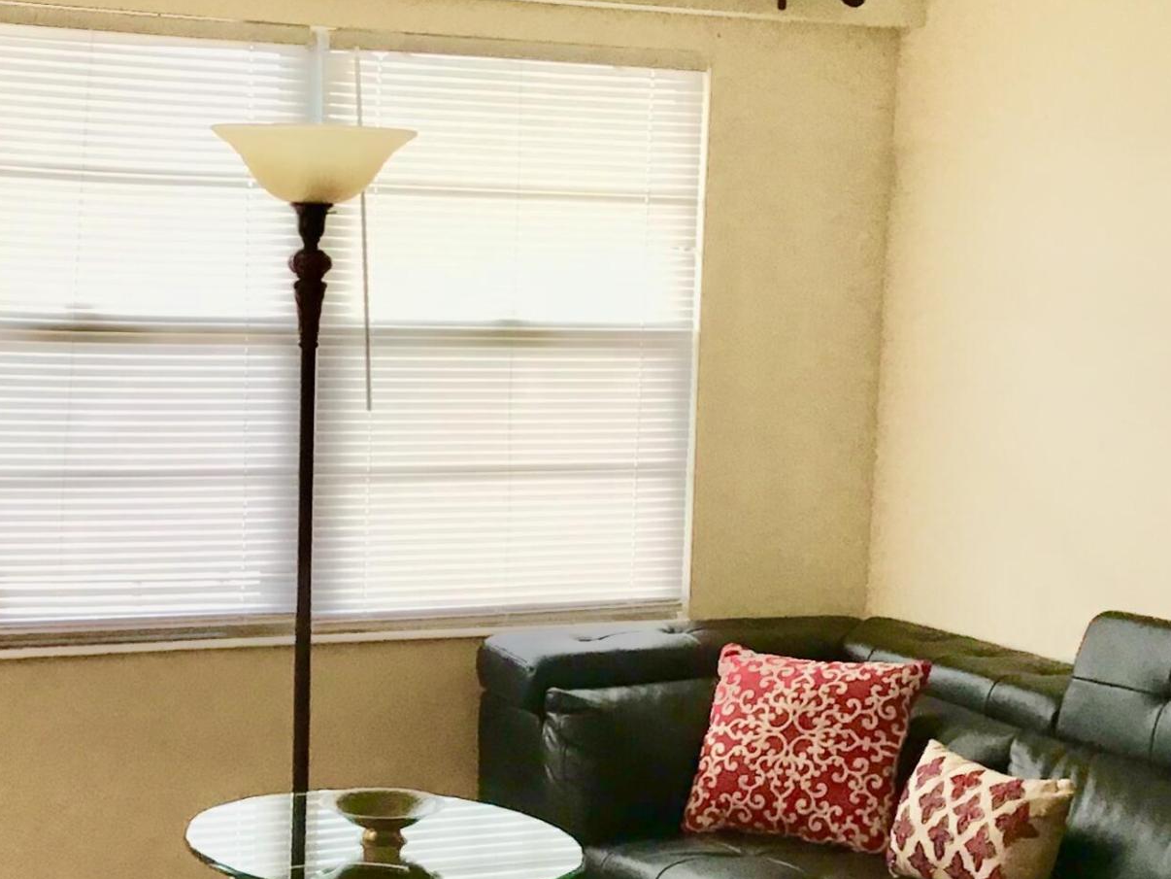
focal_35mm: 74
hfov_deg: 26.3
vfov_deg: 19.9
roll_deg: -1.5
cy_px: 565
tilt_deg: -6.4
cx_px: 476
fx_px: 2504
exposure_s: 1/30
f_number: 2.4
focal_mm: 3.3
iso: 64
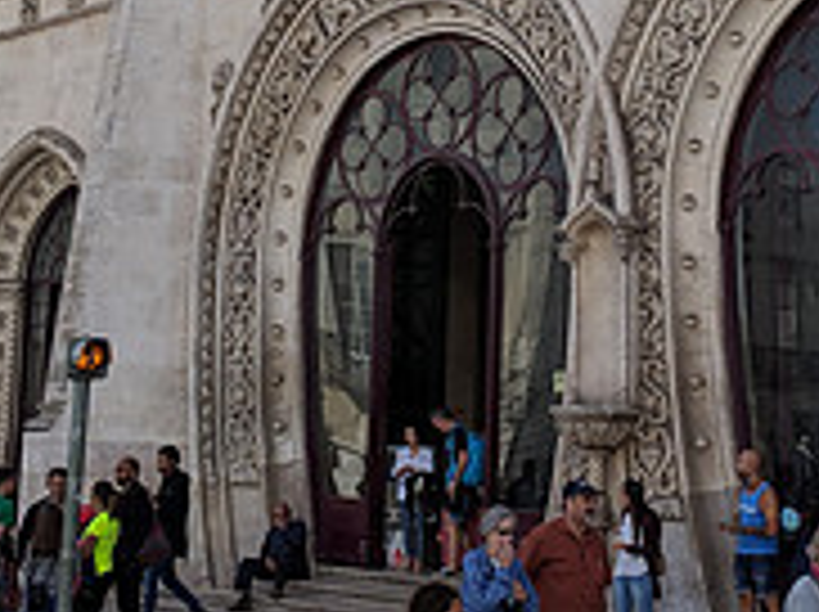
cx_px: 513
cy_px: -20
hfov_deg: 23.5
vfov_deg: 17.3
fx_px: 1961
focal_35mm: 83
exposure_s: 1/1754
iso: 51
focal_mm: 4.67
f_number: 2
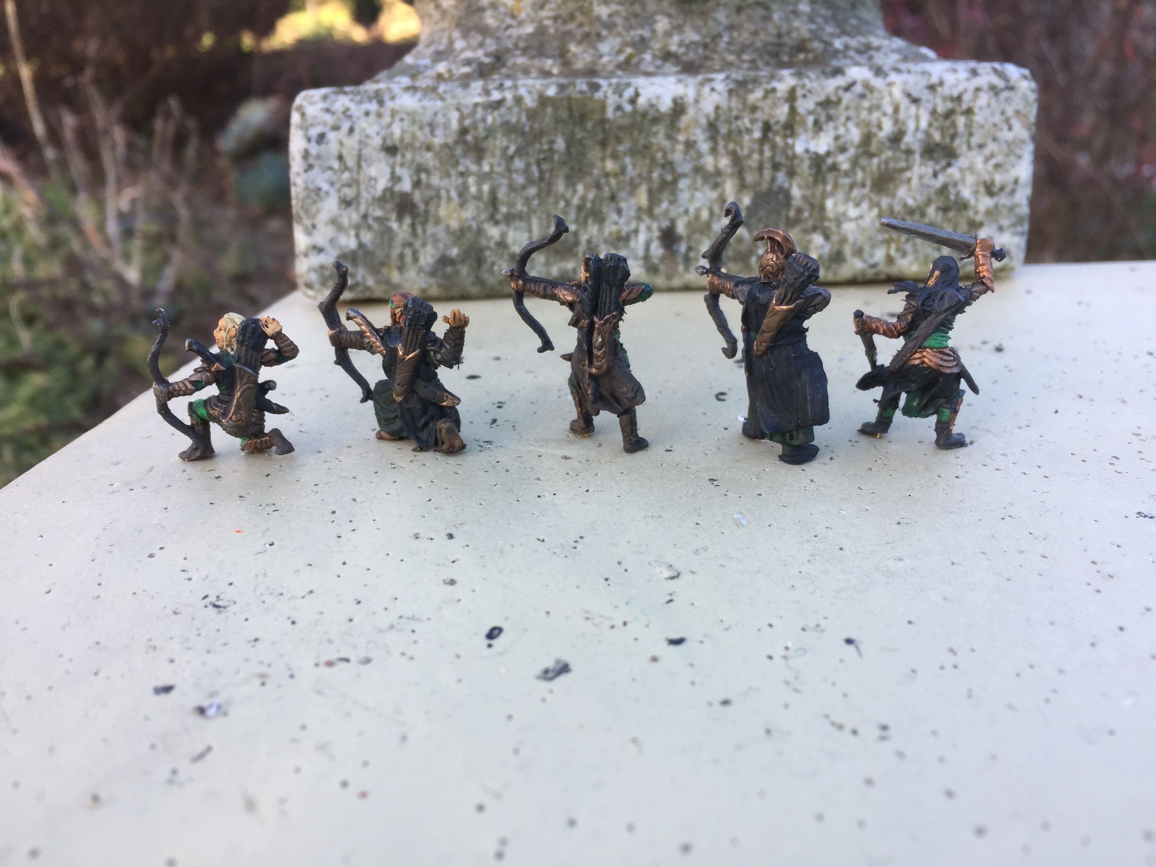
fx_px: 968
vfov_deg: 48.2
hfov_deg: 61.7
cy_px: 434
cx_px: 578
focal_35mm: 29
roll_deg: +4.1
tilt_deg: -25.3
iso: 32
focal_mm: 4.15
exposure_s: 1/115
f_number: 2.2
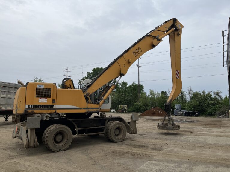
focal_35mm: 26
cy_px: 86
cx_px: 115
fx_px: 173
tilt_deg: +7.2
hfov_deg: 67.3
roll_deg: -1.4
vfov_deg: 53.1
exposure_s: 1/4310
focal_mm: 5.1
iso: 50
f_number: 1.6
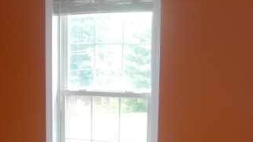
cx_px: 83
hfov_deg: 27.4
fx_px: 516
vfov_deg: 15.4
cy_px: 144
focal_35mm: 77
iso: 200
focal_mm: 6.3
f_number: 2.8
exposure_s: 1/80
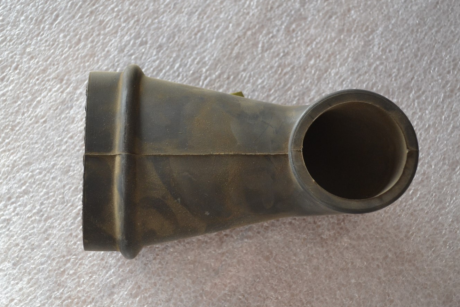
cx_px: 233
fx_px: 626
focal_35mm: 49
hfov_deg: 40.3
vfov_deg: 27.5
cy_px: 156
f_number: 4.8
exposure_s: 1/60
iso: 720
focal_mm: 32
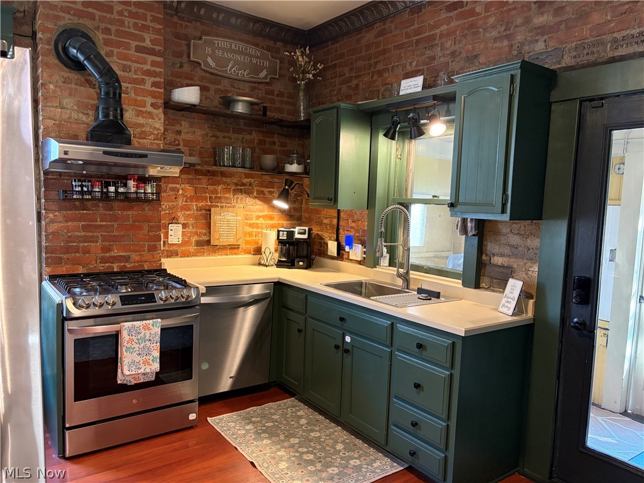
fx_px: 484
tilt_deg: -5.1
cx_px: 322
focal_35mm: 26
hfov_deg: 67.3
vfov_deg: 53.1
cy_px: 242
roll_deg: -1.9
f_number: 1.6
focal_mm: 5.96
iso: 400
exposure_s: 1/40
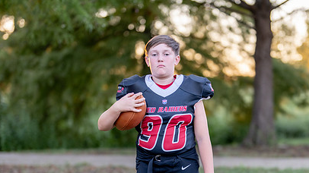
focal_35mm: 95
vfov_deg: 12.7
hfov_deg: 22.4
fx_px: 778
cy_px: 136
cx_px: 201
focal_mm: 50
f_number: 1.2
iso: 100
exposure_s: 1/320
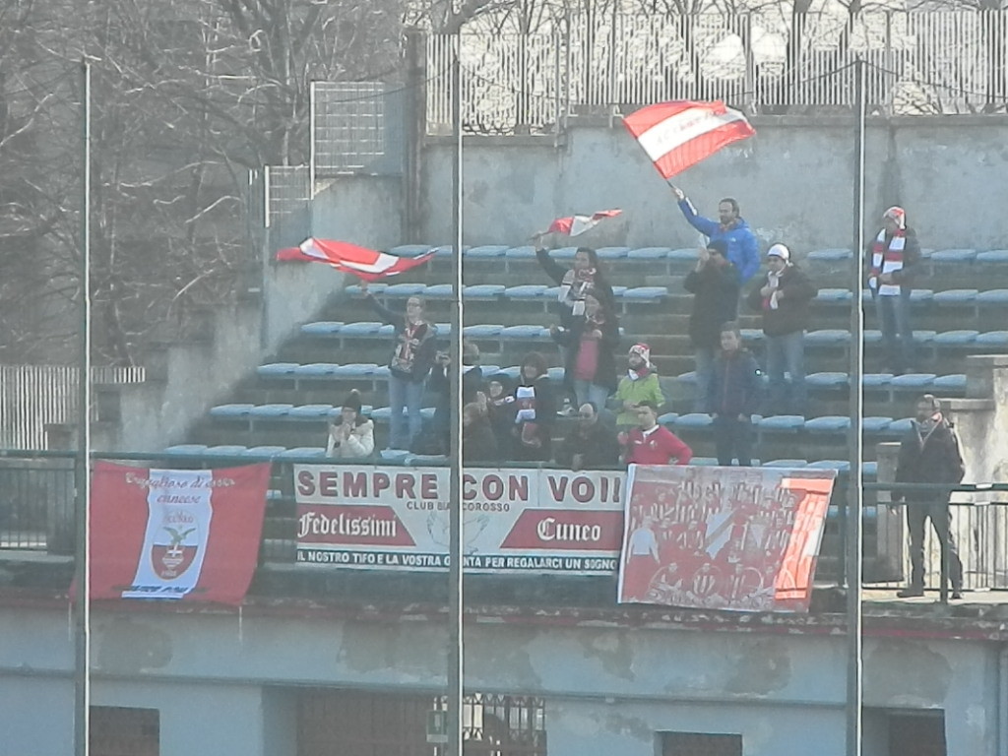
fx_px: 9668
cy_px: 378
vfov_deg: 4.5
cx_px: 504
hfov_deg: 6.0
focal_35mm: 332
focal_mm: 59.7
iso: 400
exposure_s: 1/400
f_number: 5.6
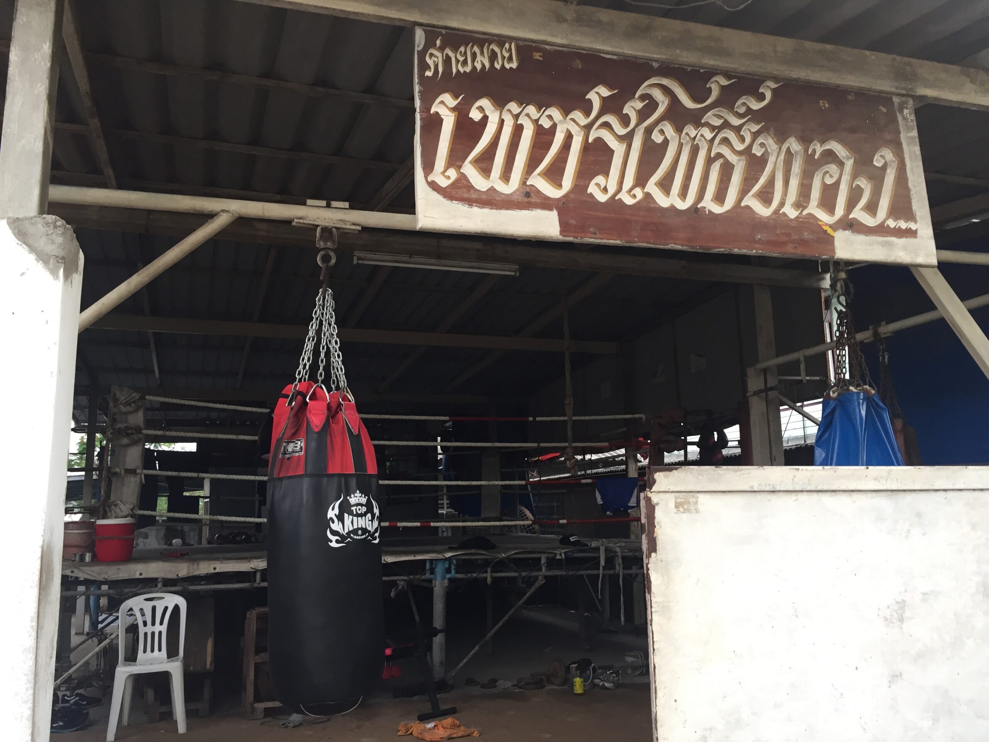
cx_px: 494
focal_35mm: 29
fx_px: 829
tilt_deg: +10.7
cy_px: 371
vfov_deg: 48.2
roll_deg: +0.3
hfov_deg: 61.7
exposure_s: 1/33
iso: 40
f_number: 2.2
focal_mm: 4.15
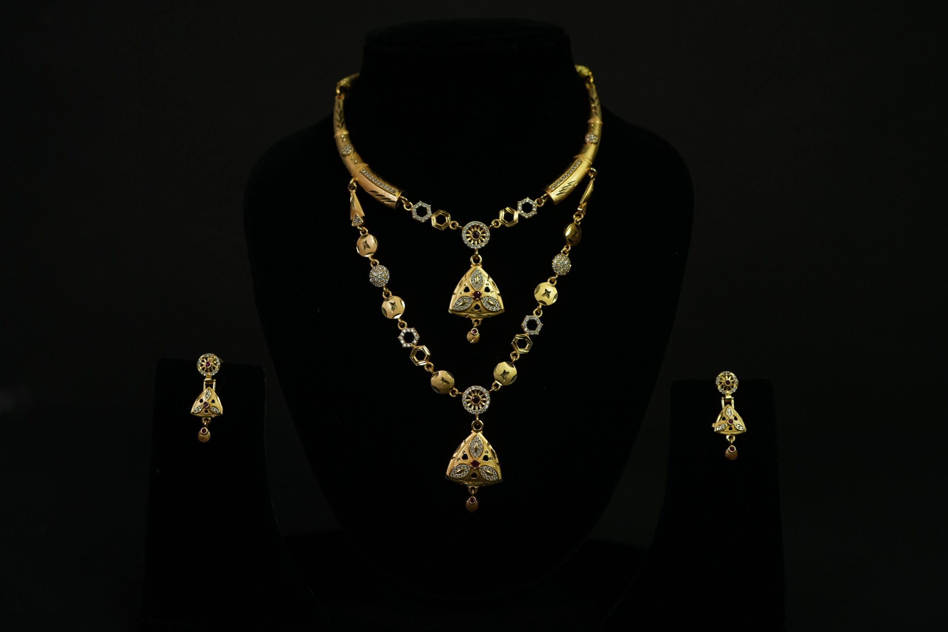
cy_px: 316
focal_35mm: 35
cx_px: 474
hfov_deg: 54.4
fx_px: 922
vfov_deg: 37.9
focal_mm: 35
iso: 2000
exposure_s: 1/200
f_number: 4
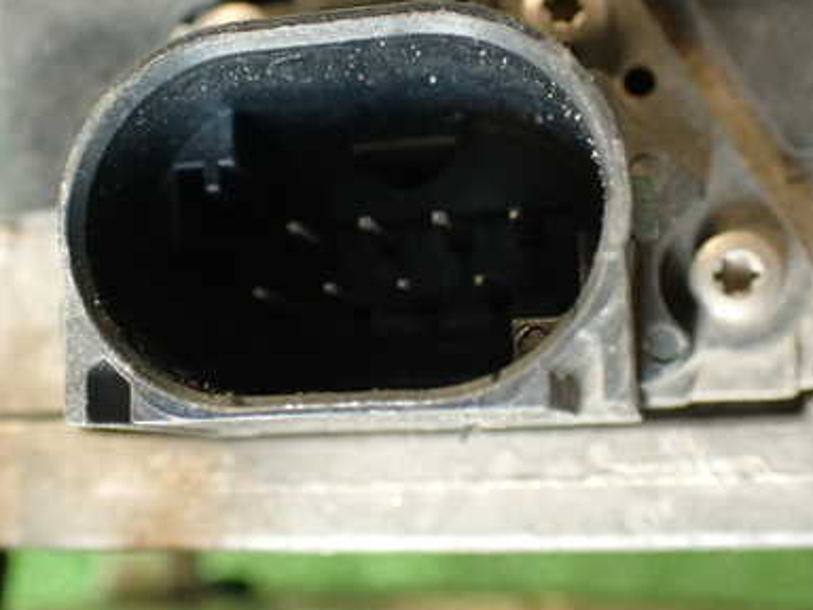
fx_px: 1174
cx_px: 362
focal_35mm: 50
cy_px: 288
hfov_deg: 38.1
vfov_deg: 29.1
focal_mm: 5.79
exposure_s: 1/30
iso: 250
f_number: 2.4
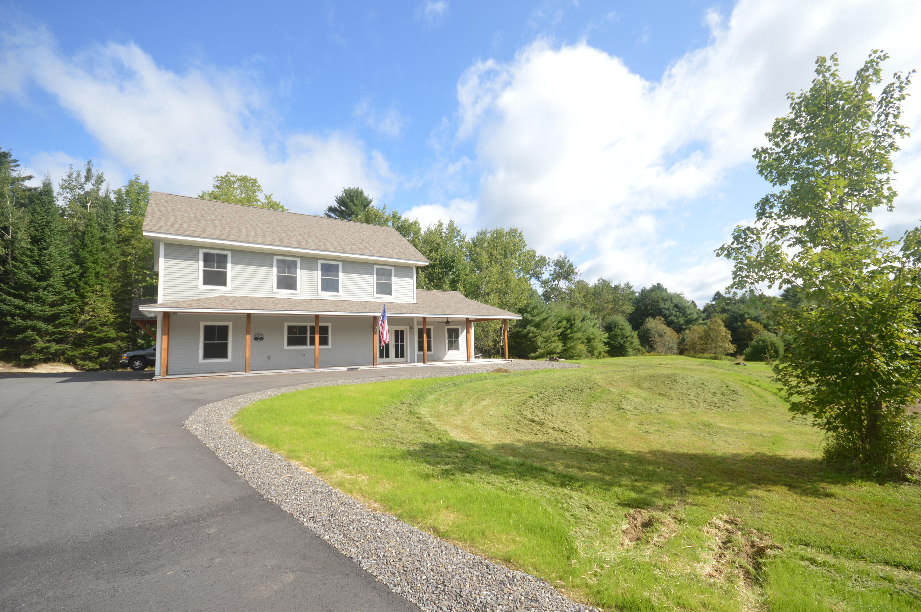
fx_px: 383
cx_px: 460
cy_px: 306
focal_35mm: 15
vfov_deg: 77.2
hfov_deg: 100.4
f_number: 8
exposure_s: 1/200
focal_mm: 10
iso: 100
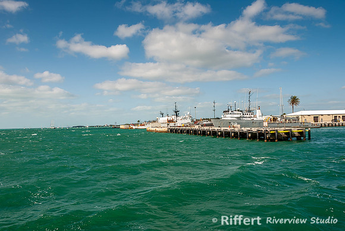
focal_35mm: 27
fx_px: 259
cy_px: 116
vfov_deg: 48.0
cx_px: 172
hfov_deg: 67.3
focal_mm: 18
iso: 100
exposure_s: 1/250
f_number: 8
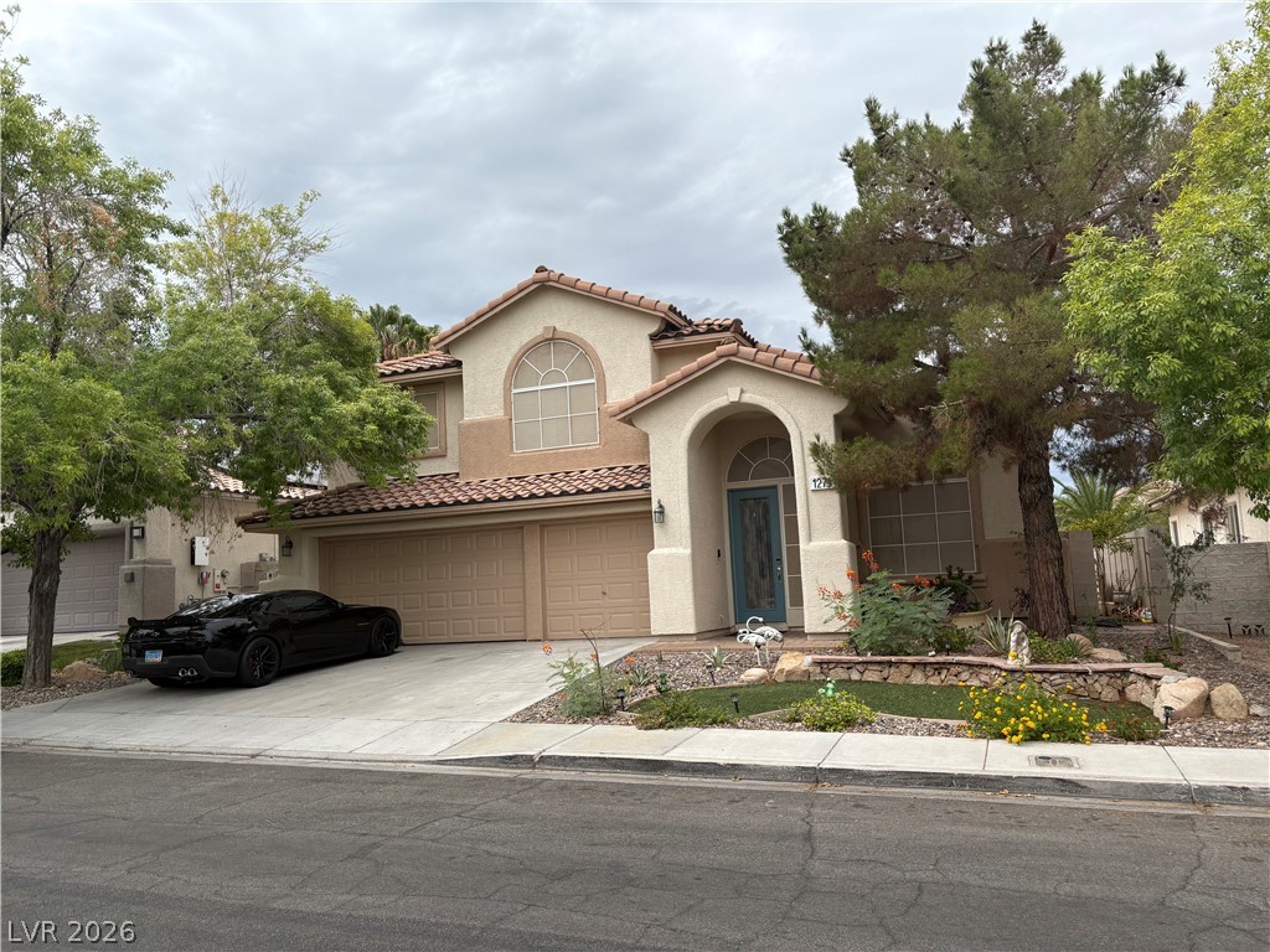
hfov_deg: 67.3
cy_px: 476
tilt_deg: +7.0
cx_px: 635
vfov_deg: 53.1
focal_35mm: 26
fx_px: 954
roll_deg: +3.1
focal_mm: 5.96
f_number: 1.6
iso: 50
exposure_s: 1/3623
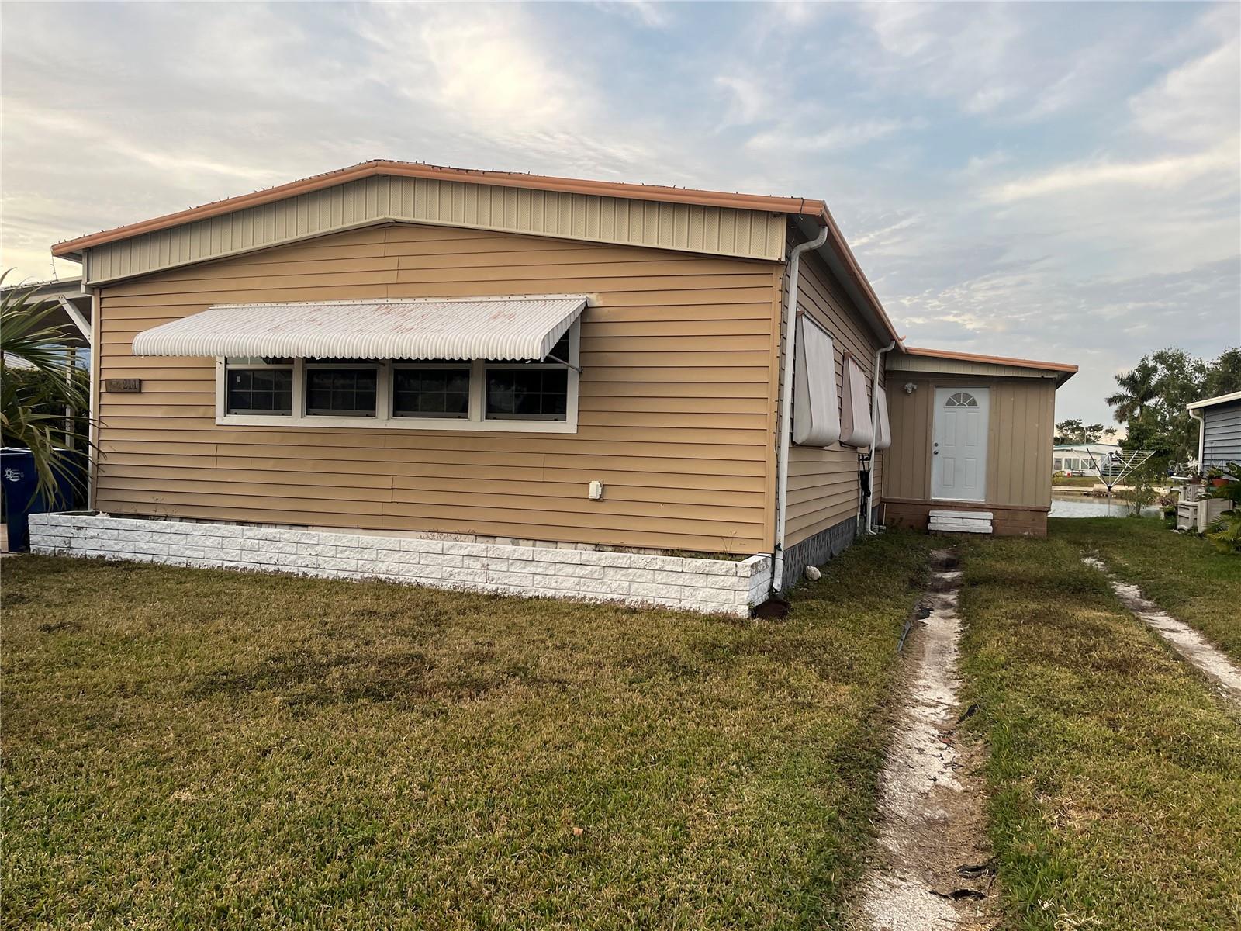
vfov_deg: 53.1
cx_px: 620
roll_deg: -1.8
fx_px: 932
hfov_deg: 67.3
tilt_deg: -1.6
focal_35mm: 26
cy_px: 466
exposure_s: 1/390
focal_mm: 5.1
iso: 50
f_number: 1.6
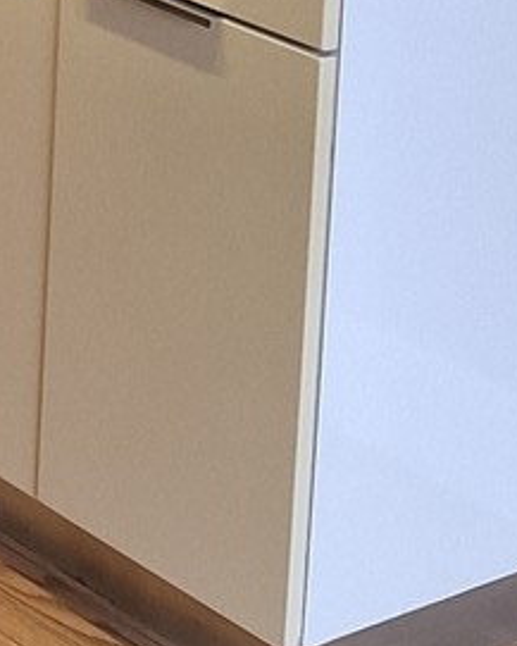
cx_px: -536
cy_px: -589
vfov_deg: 12.1
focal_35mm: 144
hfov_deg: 9.9
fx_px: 2753
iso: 125
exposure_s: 1/120
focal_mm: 4.69
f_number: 1.8
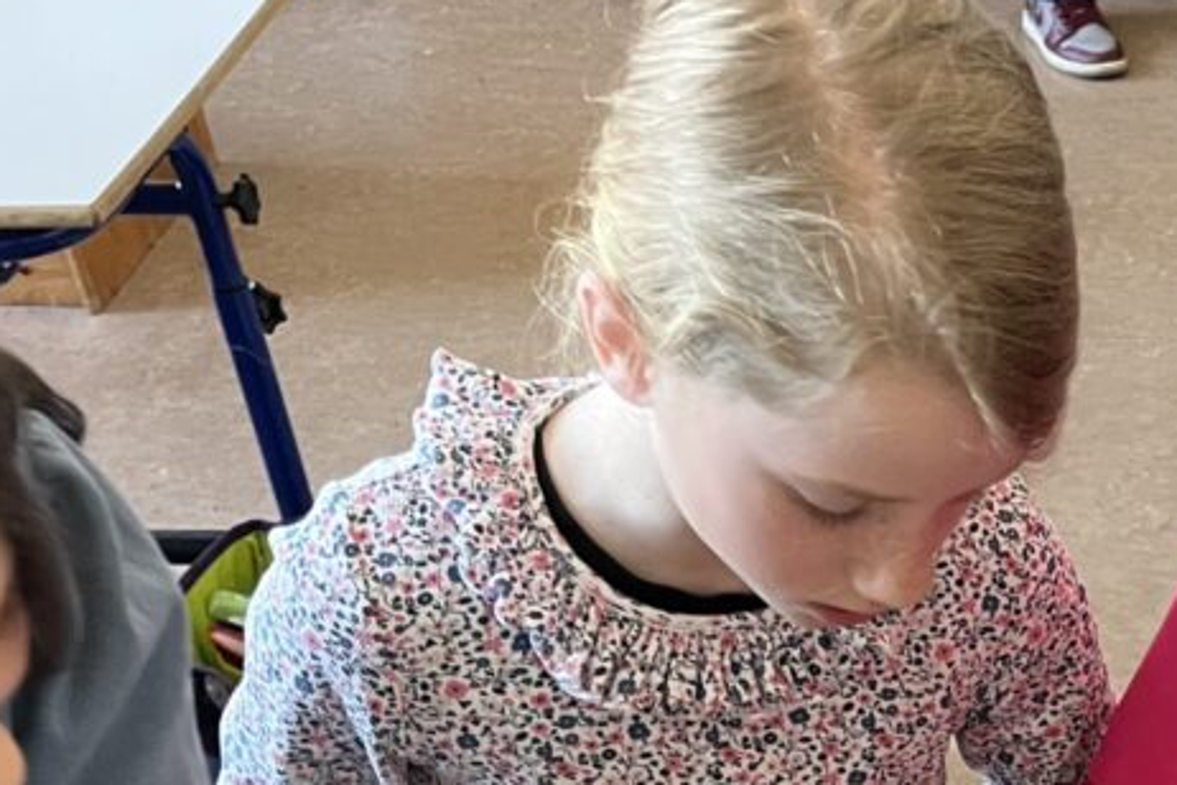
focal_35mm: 75
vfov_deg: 17.1
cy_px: 1030
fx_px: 2452
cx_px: 1210
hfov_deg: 25.5
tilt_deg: -43.9
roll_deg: +1.6
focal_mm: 5.1
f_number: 1.6
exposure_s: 1/60
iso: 250
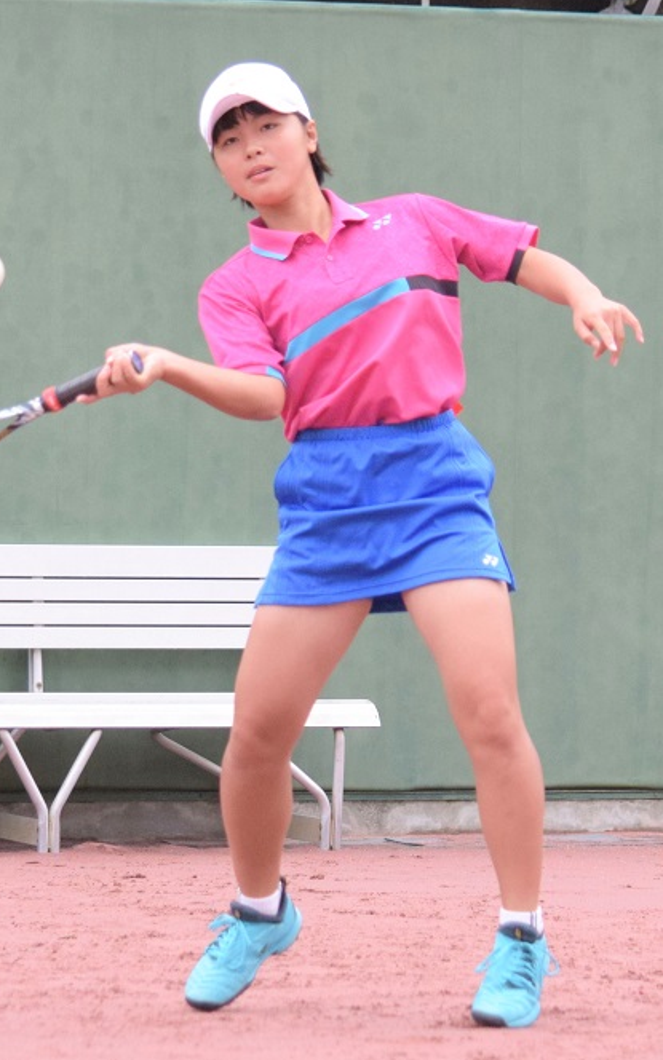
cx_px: 262
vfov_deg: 10.6
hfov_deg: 6.6
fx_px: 5724
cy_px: 530
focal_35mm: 198
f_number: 4.5
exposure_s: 1/1250
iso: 1250
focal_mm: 86
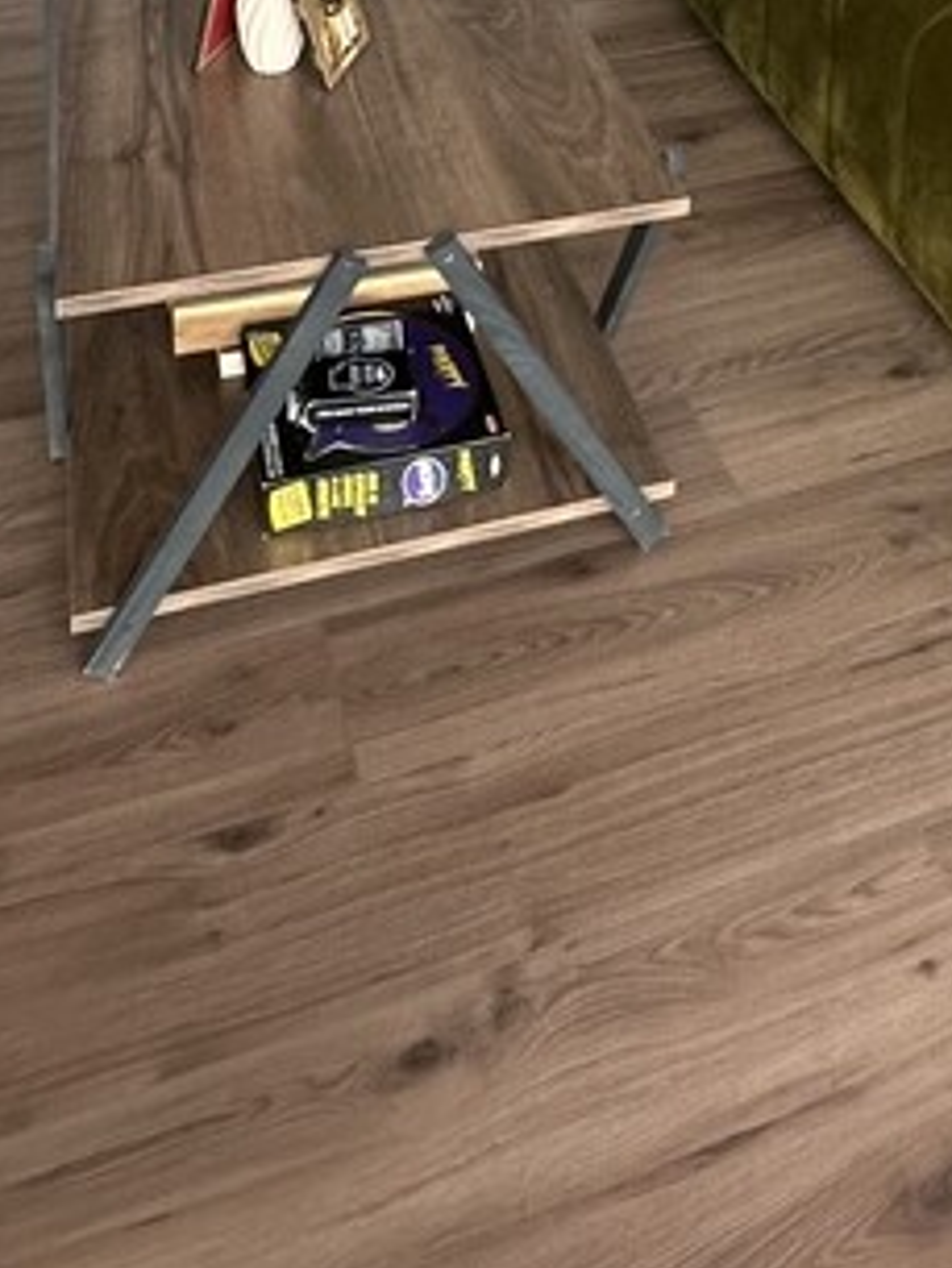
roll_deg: -4.3
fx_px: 1722
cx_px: 686
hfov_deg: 30.5
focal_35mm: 47
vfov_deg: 31.0
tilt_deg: -10.5
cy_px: -403
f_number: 2.2
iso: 125
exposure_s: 1/99
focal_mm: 2.22
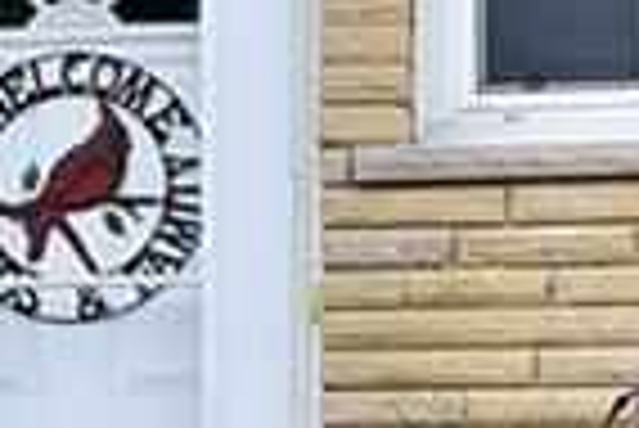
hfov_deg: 8.9
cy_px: 815
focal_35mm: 230
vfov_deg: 5.9
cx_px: 180
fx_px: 4087
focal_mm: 32
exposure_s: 1/320
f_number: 9
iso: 500
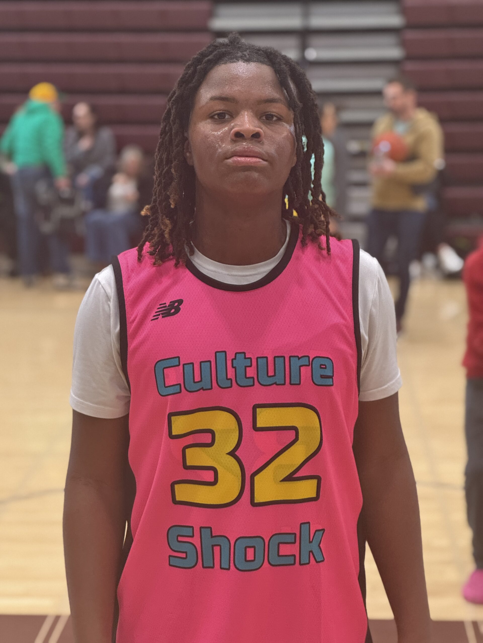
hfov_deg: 19.1
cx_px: 242
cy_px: 322
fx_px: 1433
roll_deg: +1.1
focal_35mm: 77
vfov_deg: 25.3
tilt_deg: -9.3
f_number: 2.8
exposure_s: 1/60
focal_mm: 9
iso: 400
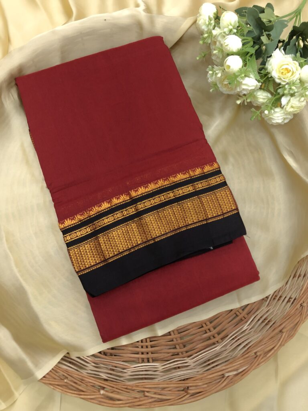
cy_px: 206
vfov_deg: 63.4
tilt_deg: -75.7
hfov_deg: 49.7
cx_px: 154
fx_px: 332
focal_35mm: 28
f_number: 1.8
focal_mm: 4
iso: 40
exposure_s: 1/25
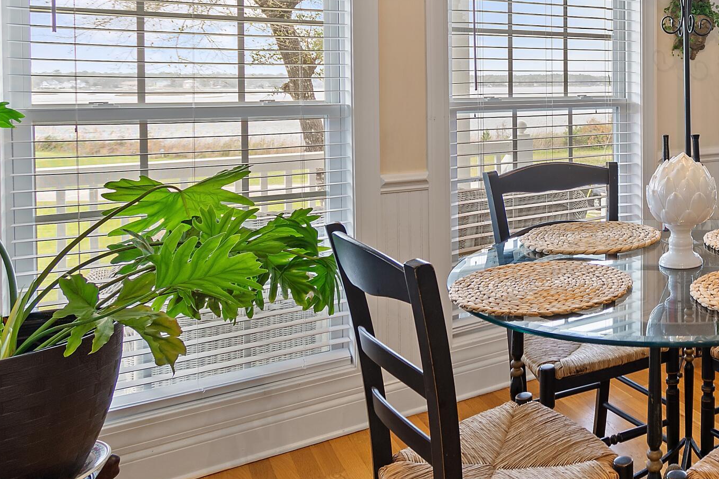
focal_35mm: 33
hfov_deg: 48.4
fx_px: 659
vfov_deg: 38.6
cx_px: 699
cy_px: 102
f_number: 4.5
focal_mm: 10
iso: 100
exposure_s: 1/5
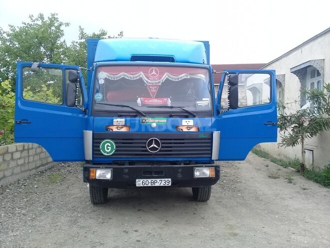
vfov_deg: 45.4
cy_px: 124
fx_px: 296
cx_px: 165
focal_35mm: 31
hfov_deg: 58.4
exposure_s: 1/124
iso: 50
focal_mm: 3.3
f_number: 2.2
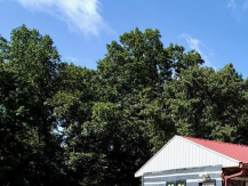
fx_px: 308
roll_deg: +0.3
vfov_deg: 30.7
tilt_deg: +0.1
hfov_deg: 33.2
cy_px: 194
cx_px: 317
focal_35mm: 43
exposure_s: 1/955
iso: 20
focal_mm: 2.22
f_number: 2.2
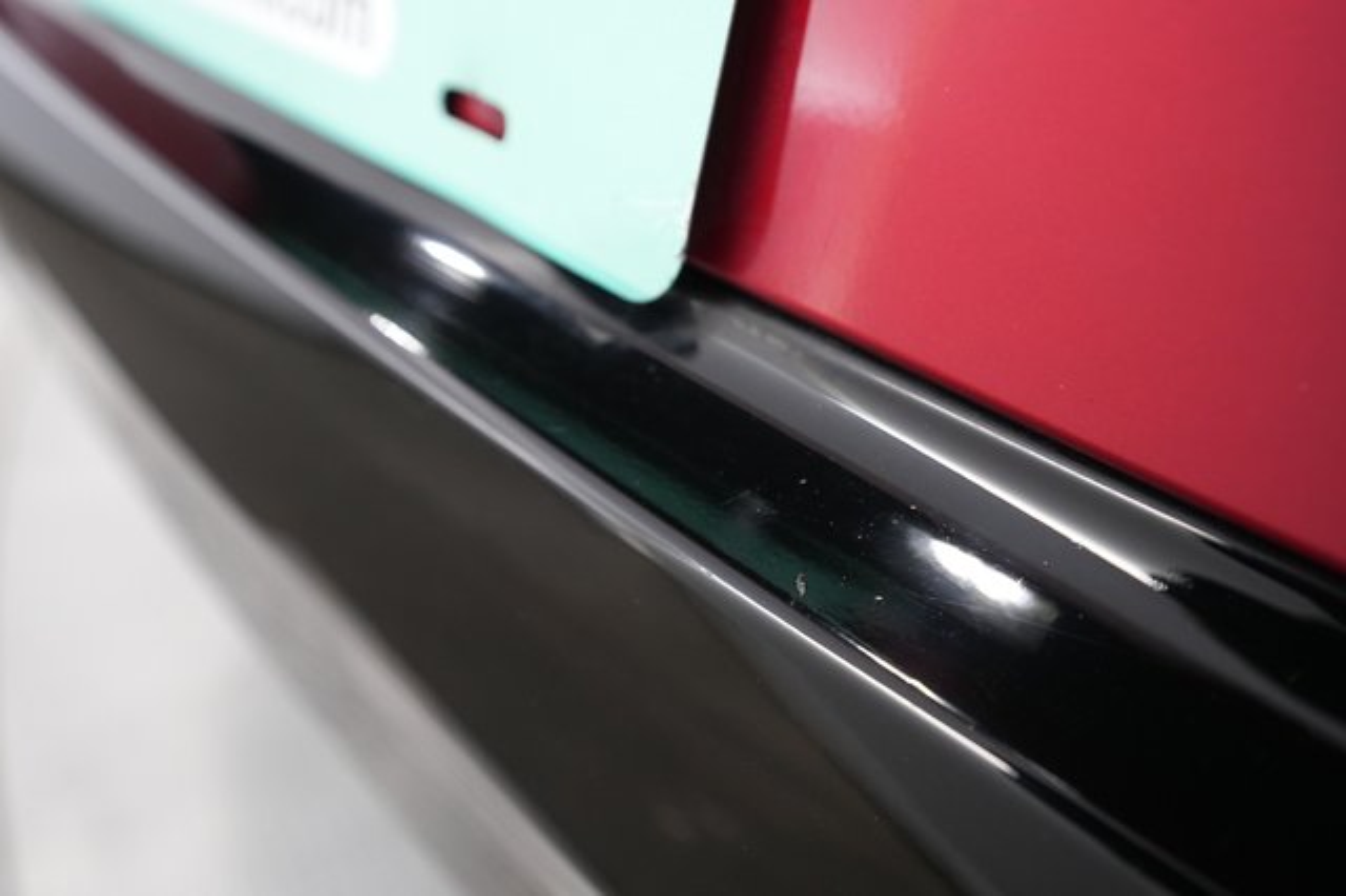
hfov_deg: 65.5
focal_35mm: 28
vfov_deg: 46.4
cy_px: 448
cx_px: 673
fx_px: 1046
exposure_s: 1/80
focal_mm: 28
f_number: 4.5
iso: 3200
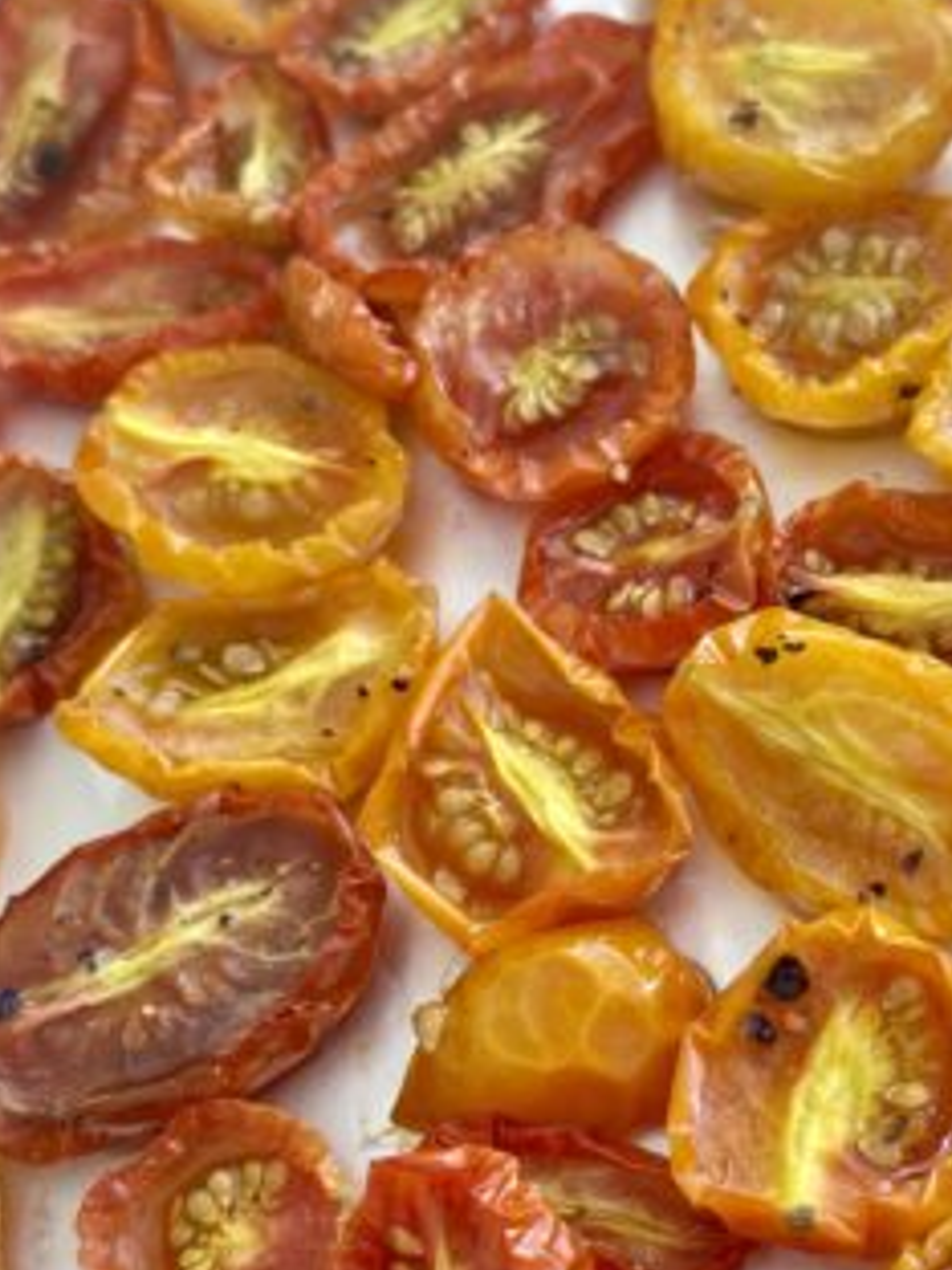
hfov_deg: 19.0
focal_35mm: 77
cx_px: 677
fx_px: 2824
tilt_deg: -64.1
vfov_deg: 25.3
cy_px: 704
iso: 125
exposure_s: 1/109
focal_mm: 6.86
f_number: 1.78
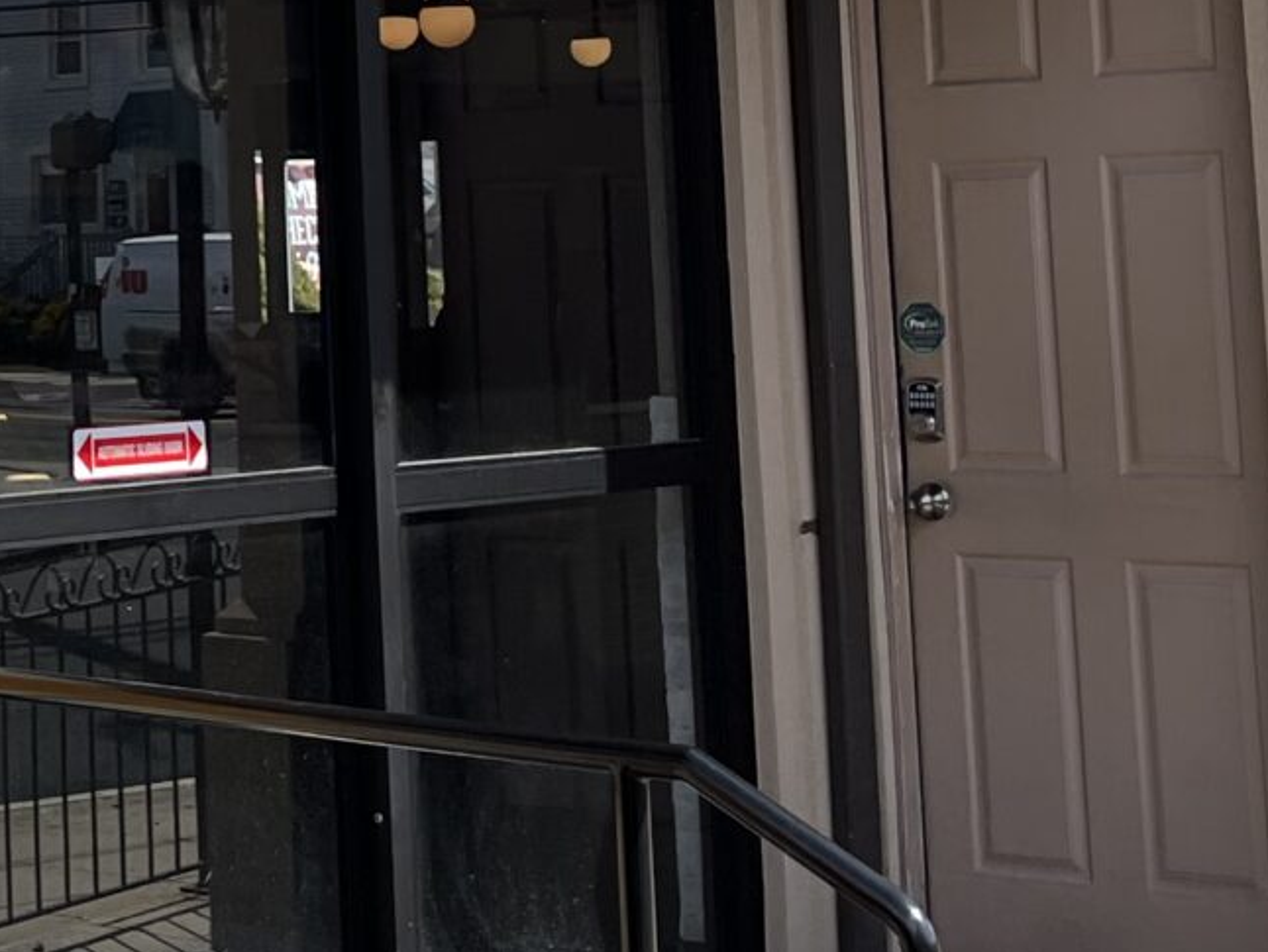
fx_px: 3774
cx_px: -71
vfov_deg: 13.9
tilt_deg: +6.5
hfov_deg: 18.5
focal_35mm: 103
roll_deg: +1.5
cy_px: -198
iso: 50
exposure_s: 1/1957
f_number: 1.6
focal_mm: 5.1
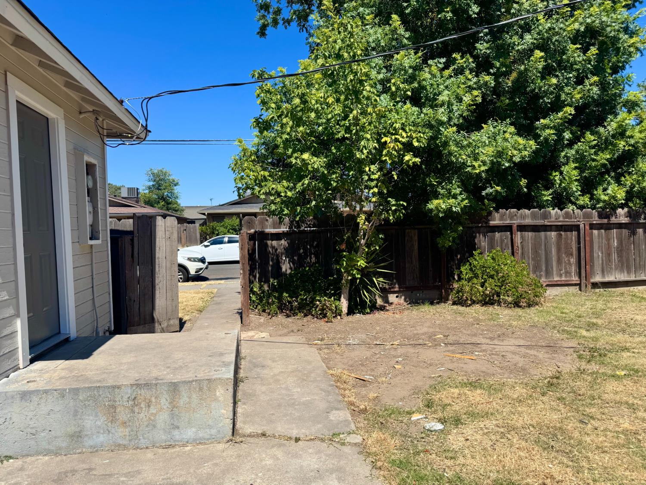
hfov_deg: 71.6
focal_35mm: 24
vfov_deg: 56.8
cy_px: 242
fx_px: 448
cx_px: 323
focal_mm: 6.76
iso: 80
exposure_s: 1/4310
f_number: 1.78
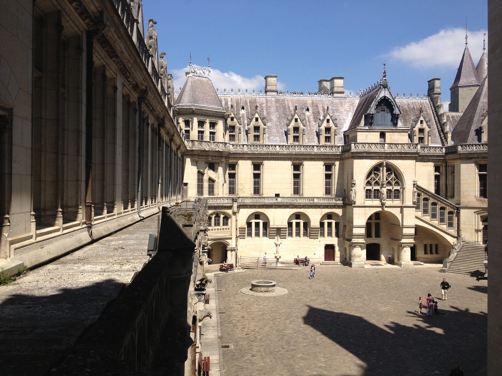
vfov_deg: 40.7
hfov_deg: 52.6
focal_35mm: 35
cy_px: 188
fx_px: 508
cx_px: 251
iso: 50
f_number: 2.4
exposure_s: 1/1842
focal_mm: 4.28
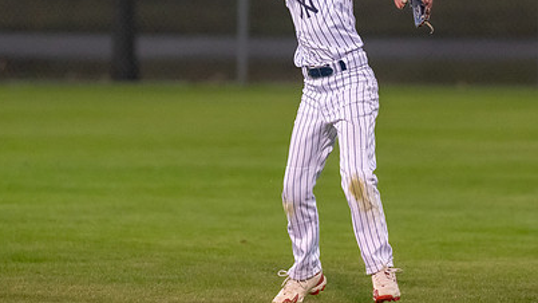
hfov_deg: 4.4
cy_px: 42
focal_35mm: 496
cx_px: 316
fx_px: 7075
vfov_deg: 2.4
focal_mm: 200
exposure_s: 1/1000
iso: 4000
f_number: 2.8
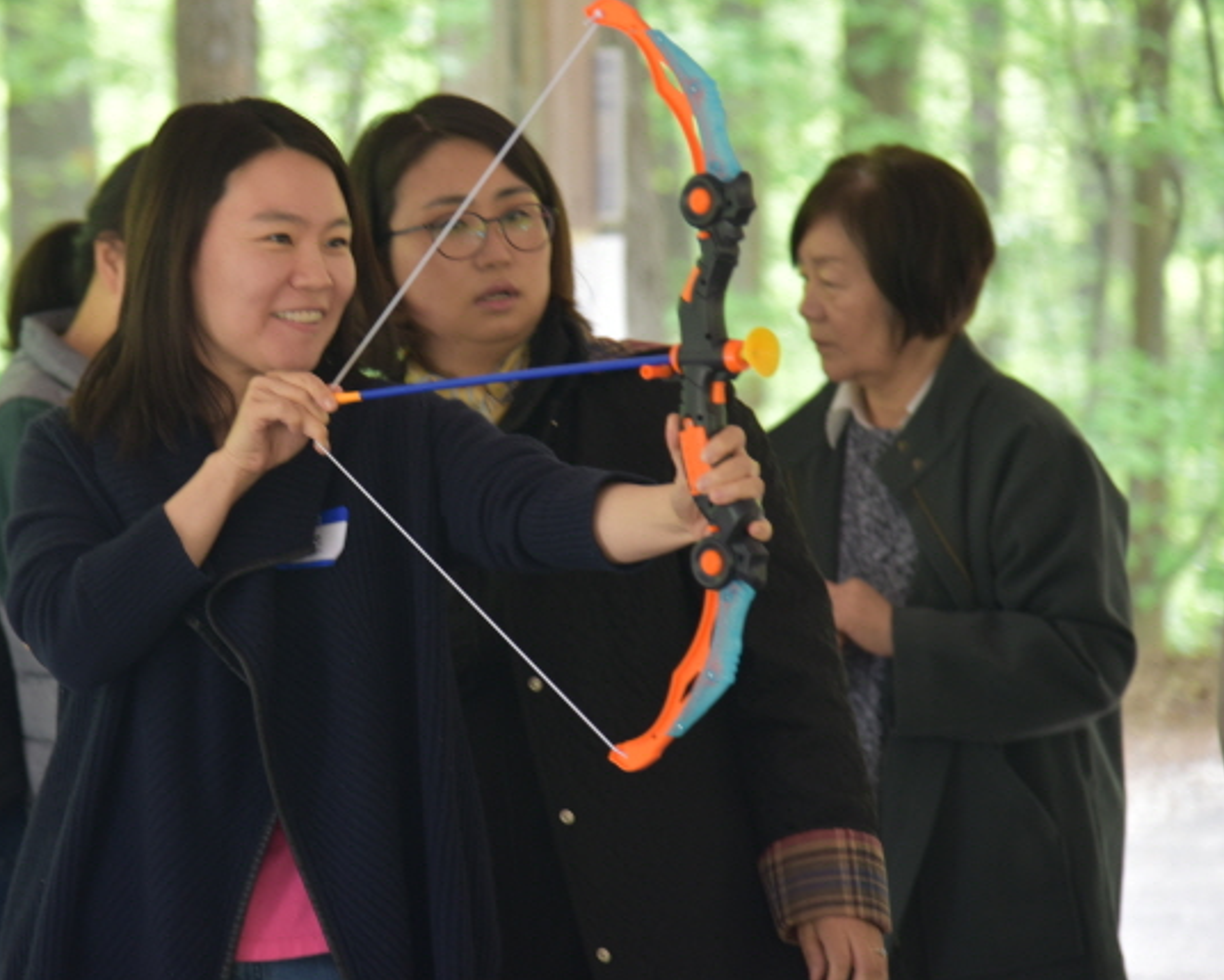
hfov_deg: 11.5
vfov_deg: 9.2
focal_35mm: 168
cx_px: 349
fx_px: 6087
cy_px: 395
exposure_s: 1/60
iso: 560
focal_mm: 120
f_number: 4
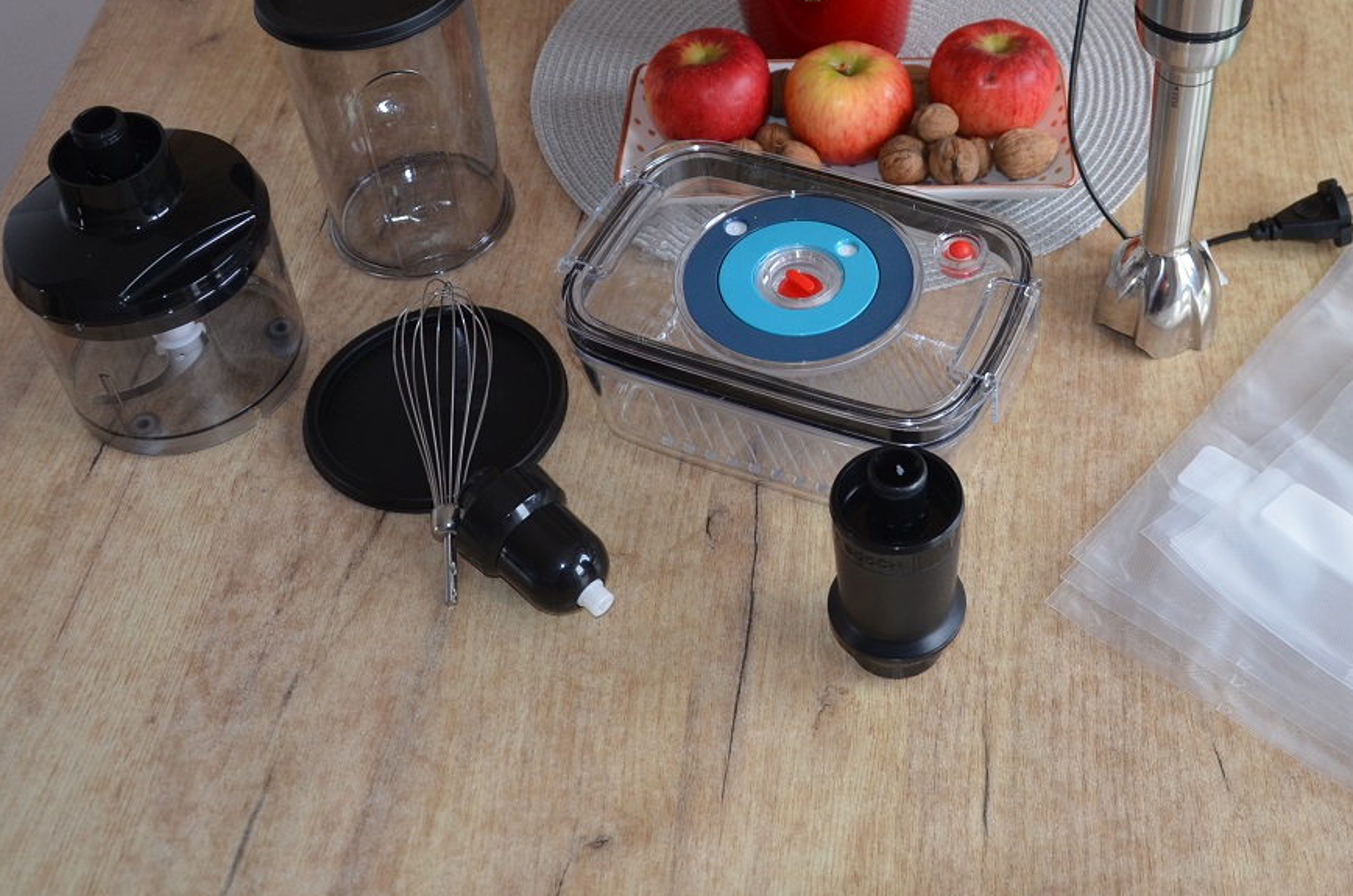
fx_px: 1725
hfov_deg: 41.9
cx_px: 964
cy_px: 192
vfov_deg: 28.6
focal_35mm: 46
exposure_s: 1/60
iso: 450
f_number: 3.5
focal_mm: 18
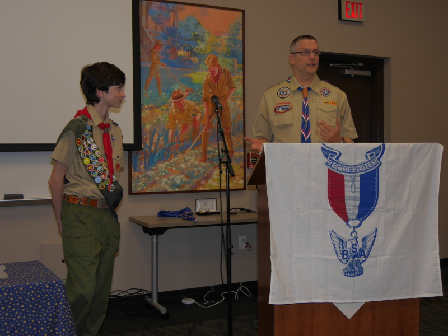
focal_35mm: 48
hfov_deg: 39.7
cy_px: 168
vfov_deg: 30.3
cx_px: 224
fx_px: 621
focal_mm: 24
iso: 200
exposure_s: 1/60
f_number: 4.1
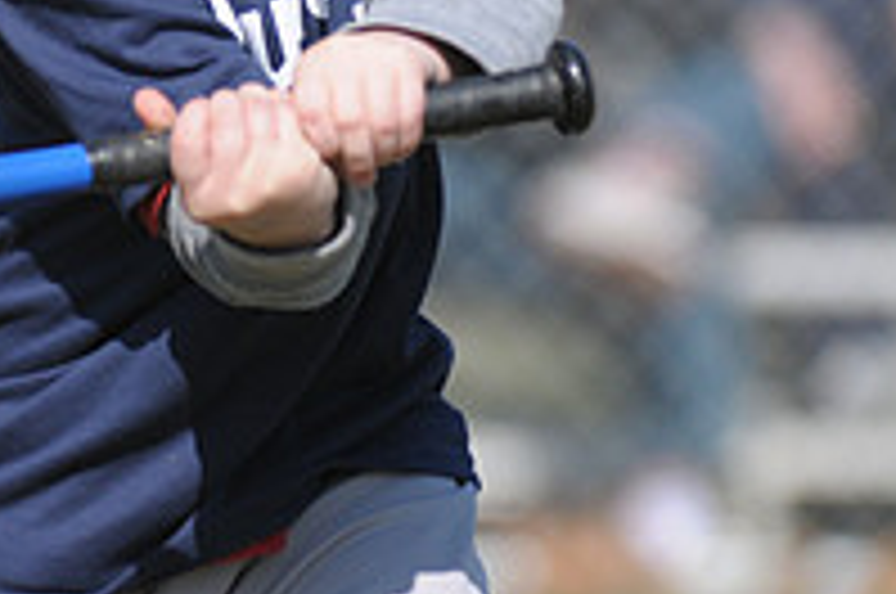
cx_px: -338
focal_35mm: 1048
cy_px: -218
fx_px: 26041
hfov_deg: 2.0
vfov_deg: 1.3
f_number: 4.5
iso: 400
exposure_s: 1/2500
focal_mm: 240
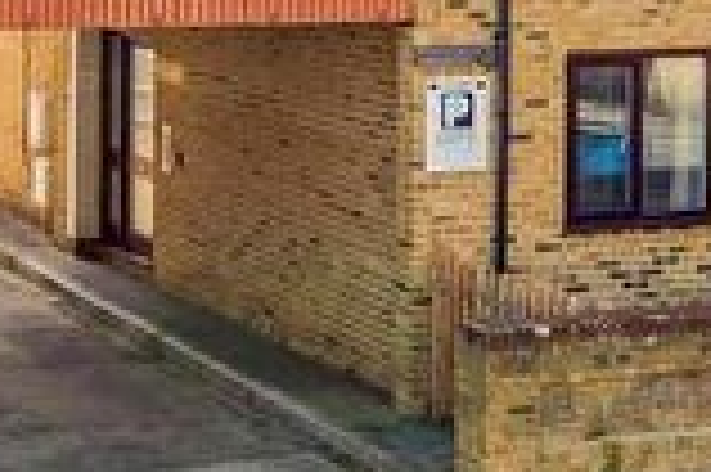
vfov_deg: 18.8
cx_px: 446
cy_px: -267
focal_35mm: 62
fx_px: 1223
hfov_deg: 32.3
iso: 100
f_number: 8
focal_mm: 14
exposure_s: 1/320
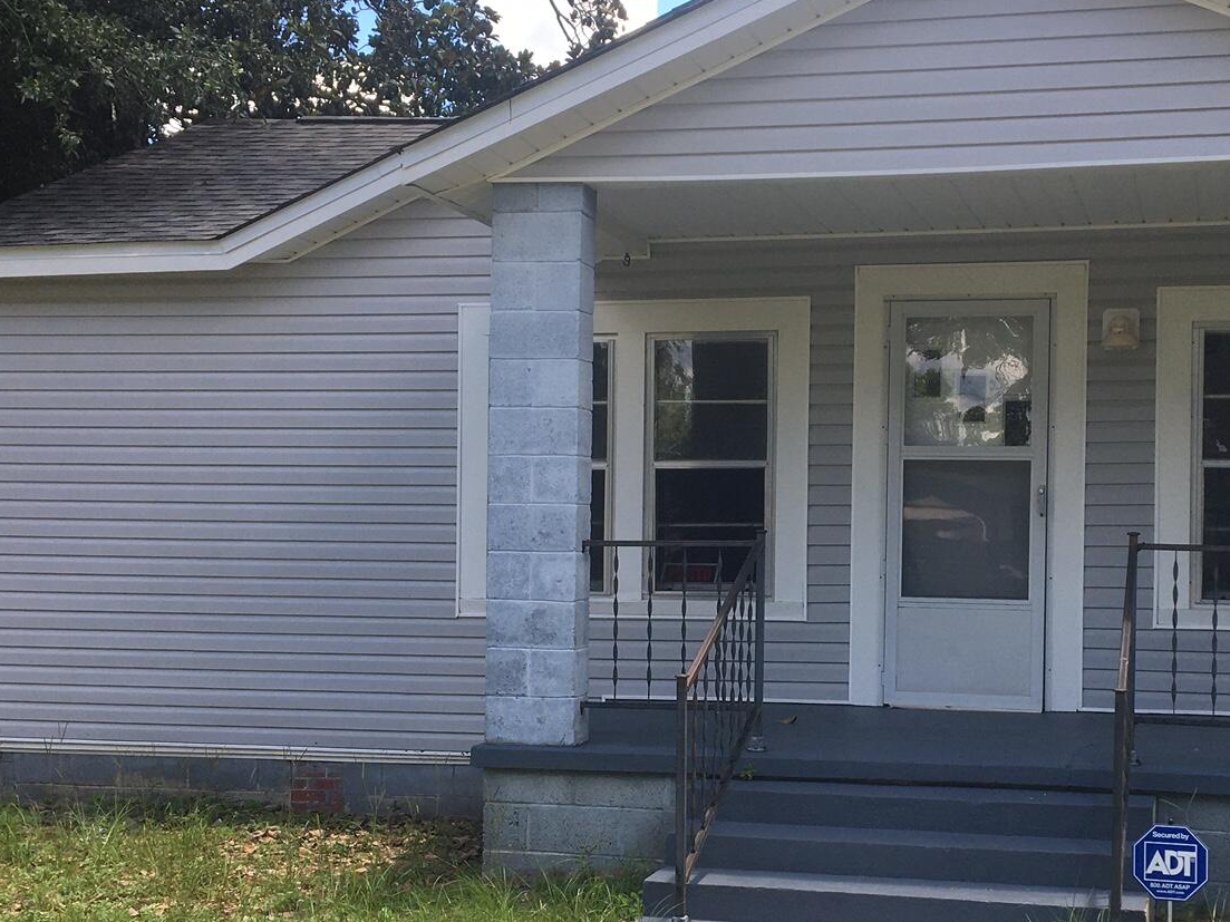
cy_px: 550
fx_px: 1883
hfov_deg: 36.0
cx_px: 772
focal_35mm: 53
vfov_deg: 27.5
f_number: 2.2
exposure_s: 1/475
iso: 25
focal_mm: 4.15
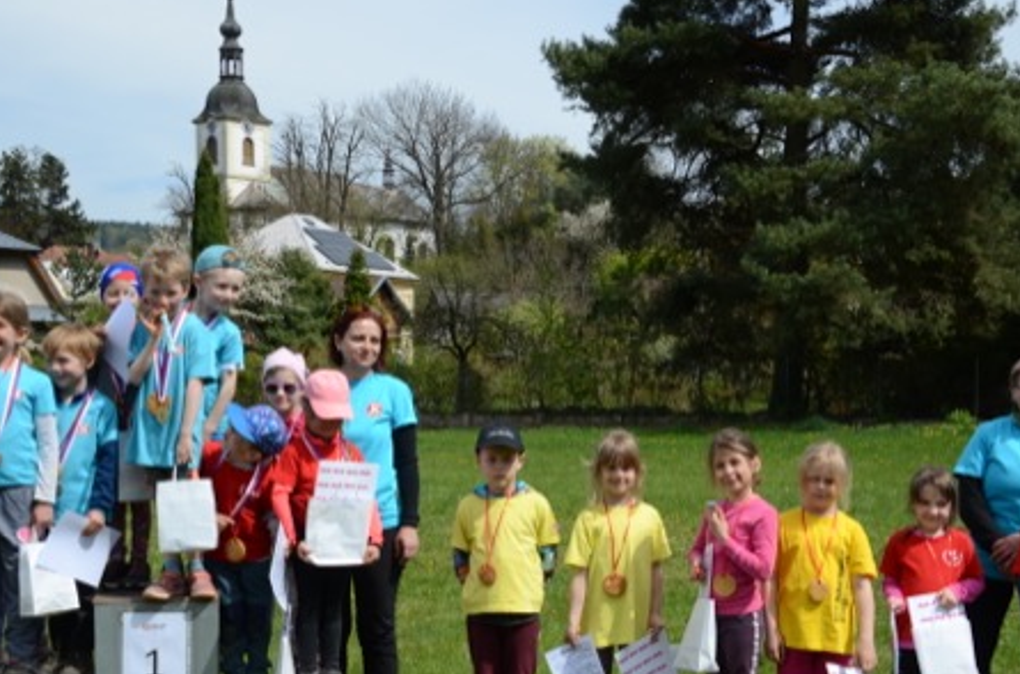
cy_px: 441
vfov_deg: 22.9
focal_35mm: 59
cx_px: 520
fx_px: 1658
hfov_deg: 34.2
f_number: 5.6
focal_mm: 29
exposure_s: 1/125
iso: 100
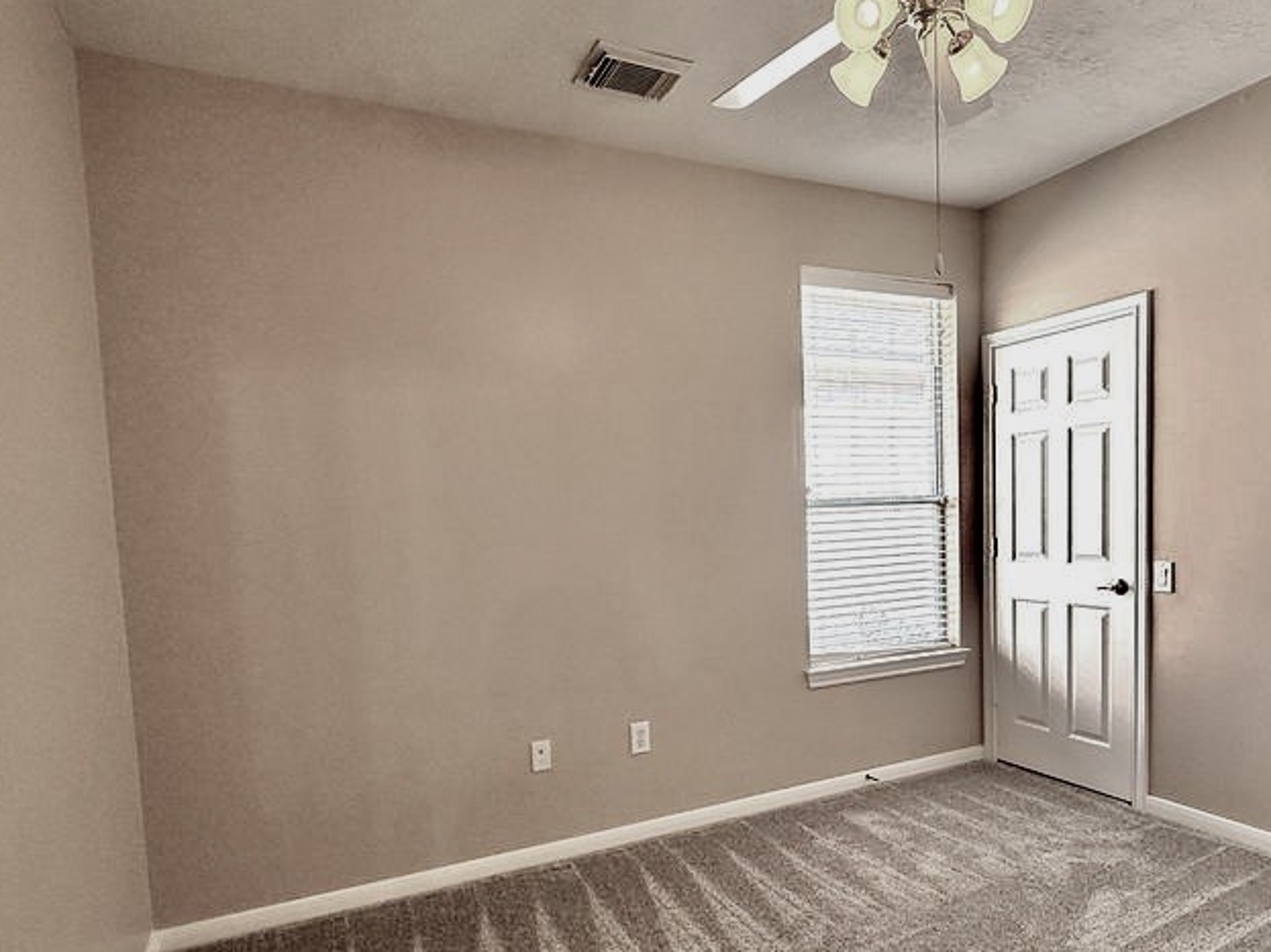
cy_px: 579
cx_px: 736
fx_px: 844
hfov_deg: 73.4
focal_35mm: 23
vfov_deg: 58.3
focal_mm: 2.22
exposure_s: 1/120
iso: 160
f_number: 2.2
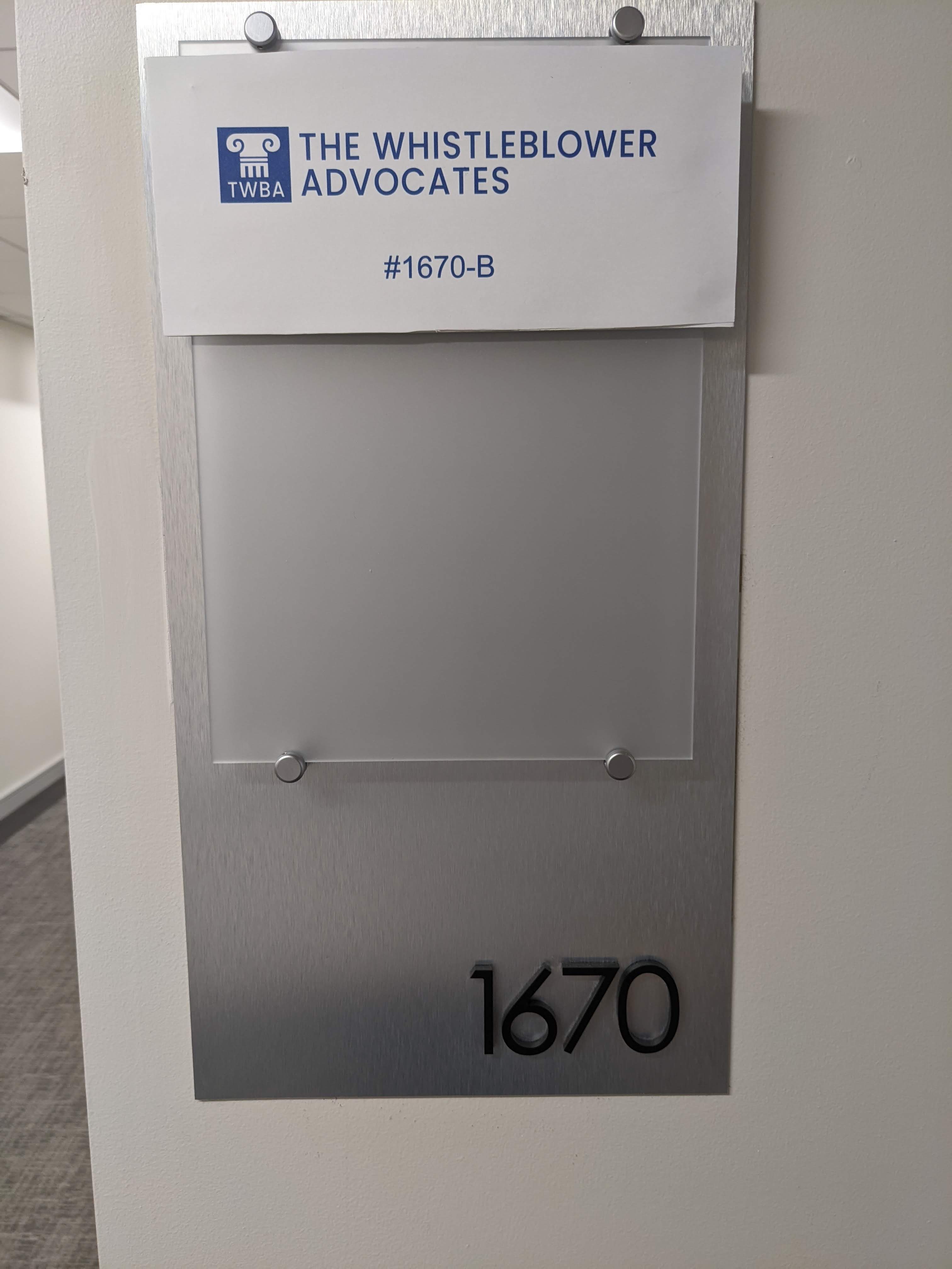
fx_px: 990
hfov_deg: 51.4
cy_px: 634
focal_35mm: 27
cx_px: 476
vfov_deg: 65.3
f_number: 1.73
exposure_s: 1/30
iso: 60
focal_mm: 4.38
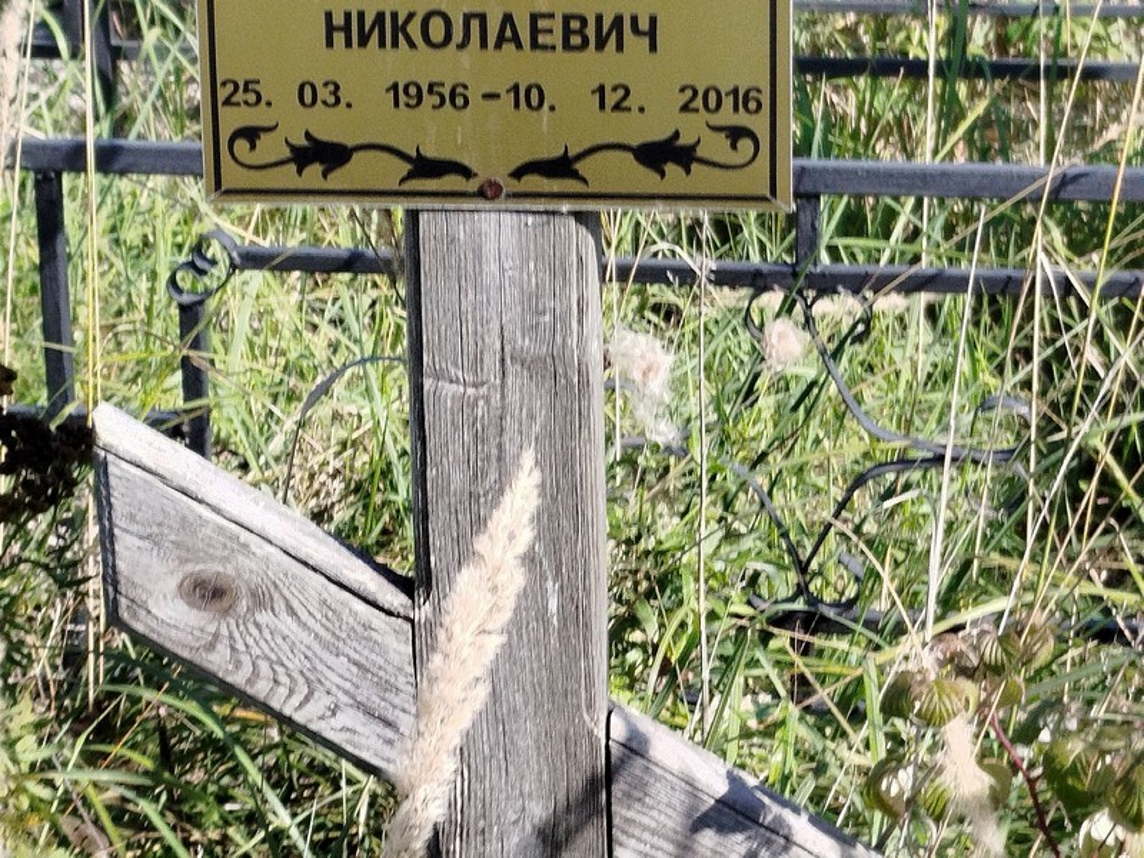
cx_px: 572
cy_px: 429
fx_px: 1355
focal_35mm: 41
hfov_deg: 45.8
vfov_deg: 35.1
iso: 50
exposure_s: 1/332
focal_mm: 5.31
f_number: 1.7
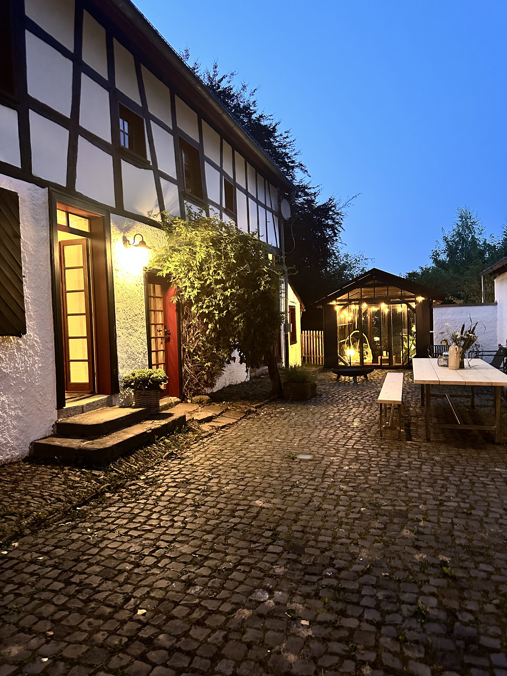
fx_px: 469
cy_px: 338
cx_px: 254
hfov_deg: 56.8
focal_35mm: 24
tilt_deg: -1.4
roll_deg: +1.9
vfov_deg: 71.6
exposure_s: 1/25
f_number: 1.78
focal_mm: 6.86
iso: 1000
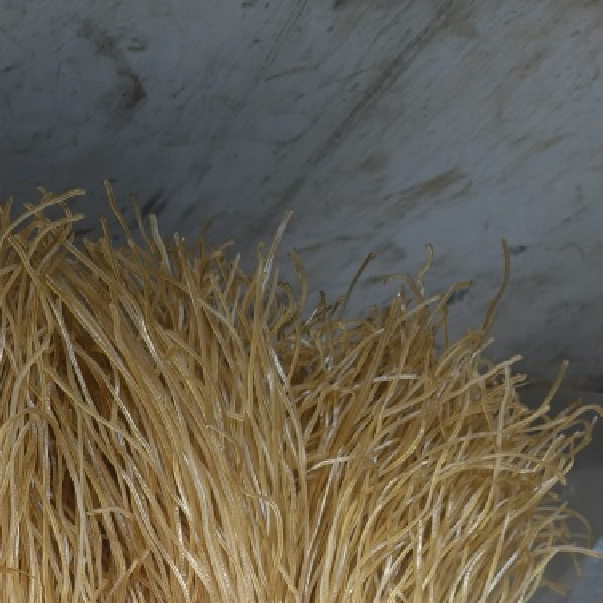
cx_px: -6
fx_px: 1281
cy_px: 850
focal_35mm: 65
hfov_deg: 25.2
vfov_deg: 22.7
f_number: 1.8
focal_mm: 4.84
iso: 80
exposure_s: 1/198
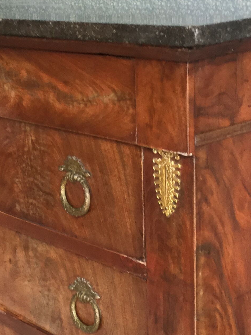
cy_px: 204
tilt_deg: -15.5
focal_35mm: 80
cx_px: 97
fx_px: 773
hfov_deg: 18.4
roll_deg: +0.8
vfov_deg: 24.4
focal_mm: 3.3
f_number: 2.4
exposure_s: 1/33
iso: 80
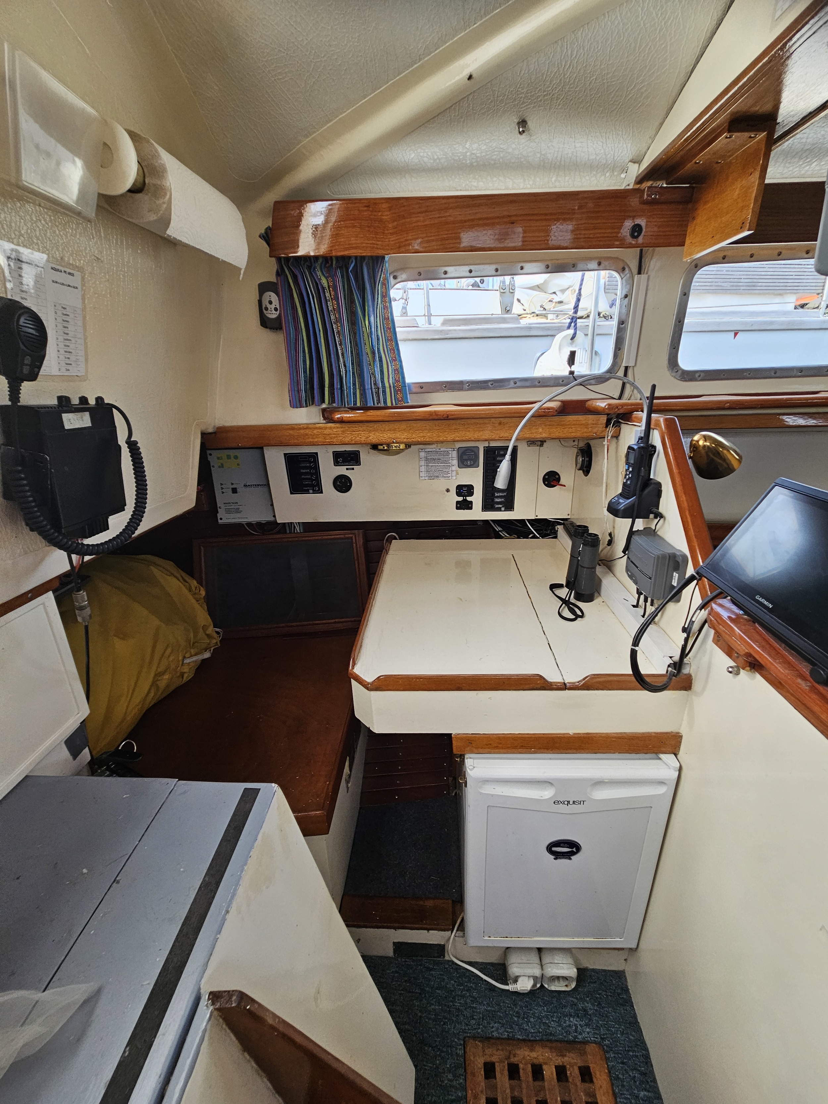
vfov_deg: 106.2
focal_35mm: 13
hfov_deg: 89.9
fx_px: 415
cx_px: 414
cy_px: 552
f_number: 2.2
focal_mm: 2.2
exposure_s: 1/190
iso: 100
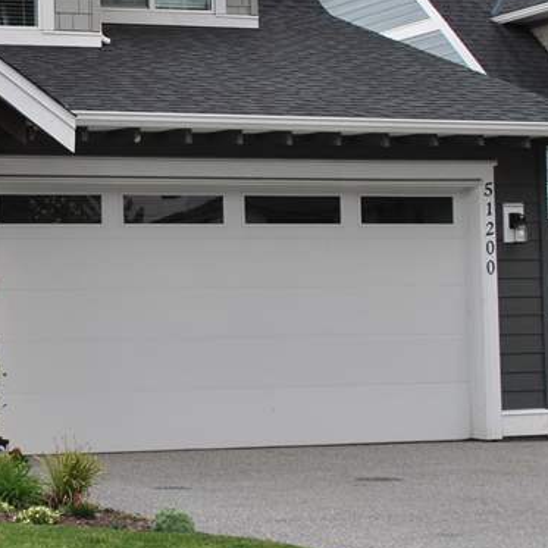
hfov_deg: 16.0
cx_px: -78
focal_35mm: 105
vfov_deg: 16.5
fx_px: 1881
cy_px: 151
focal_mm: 24
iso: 100
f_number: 5.6
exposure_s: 1/125
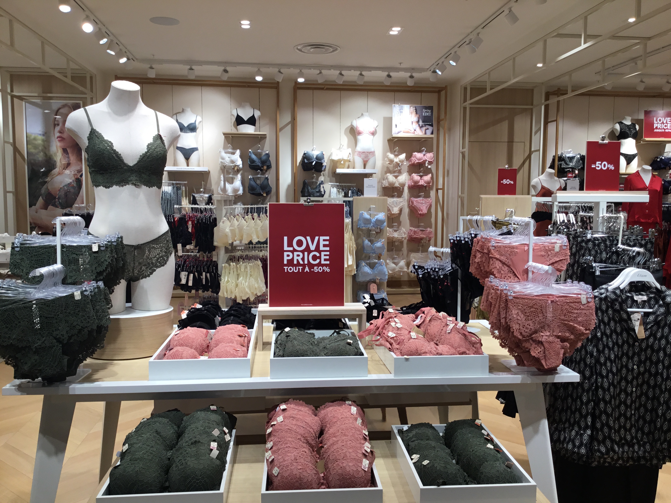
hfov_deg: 58.4
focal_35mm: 31
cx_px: 336
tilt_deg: -5.2
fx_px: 601
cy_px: 252
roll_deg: +0.7
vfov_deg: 45.4
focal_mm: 3.3
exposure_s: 1/100
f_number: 2.4
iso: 32
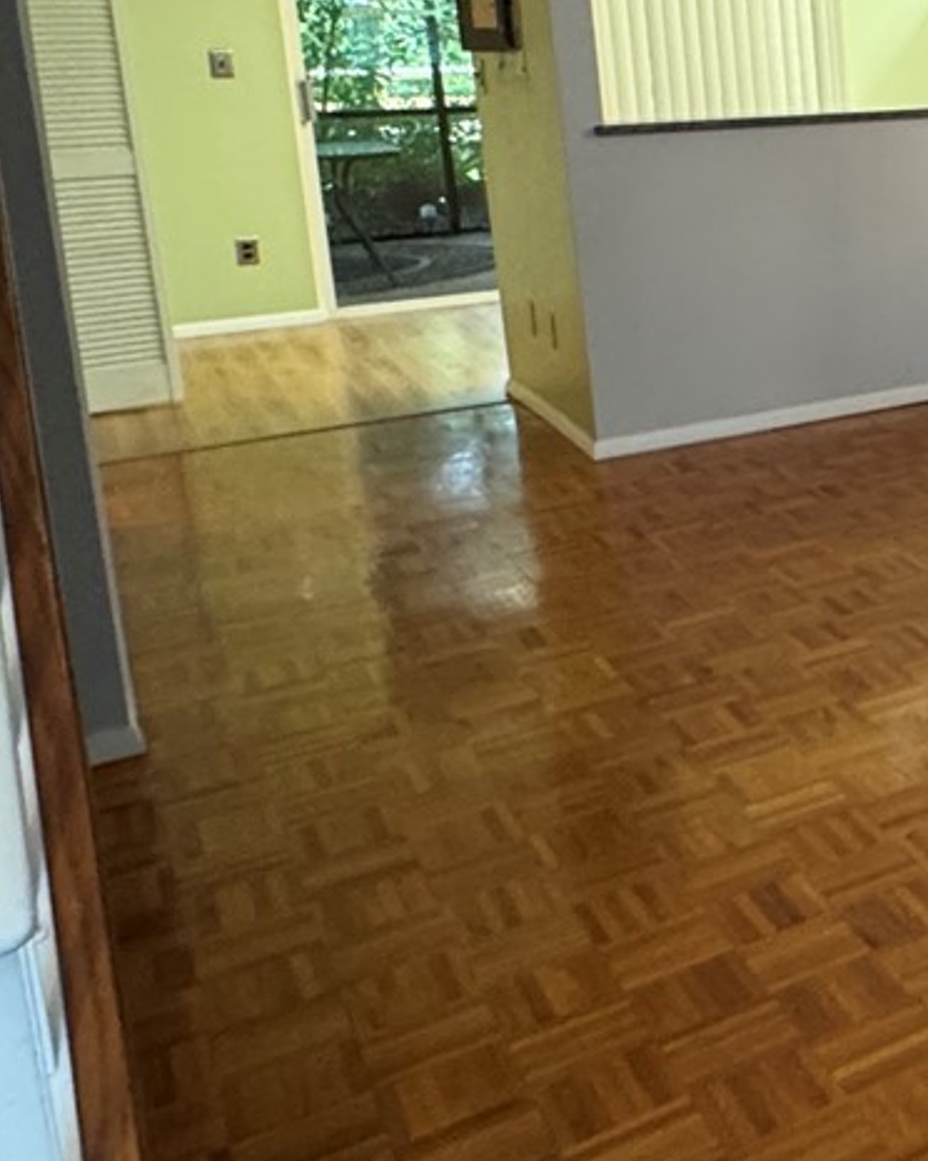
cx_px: 1512
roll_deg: +0.1
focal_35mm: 47
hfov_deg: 23.2
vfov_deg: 38.4
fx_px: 1614
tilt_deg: -11.0
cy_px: 275
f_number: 2.2
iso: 500
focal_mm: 2.22
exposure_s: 1/60
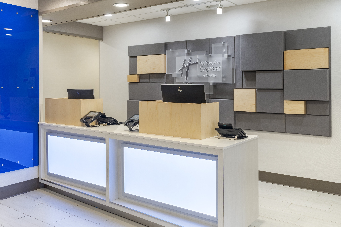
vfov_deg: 42.3
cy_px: 114
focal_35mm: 31
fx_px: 294
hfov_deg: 60.3
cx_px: 170
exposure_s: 1/30
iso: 400
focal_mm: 31
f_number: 8
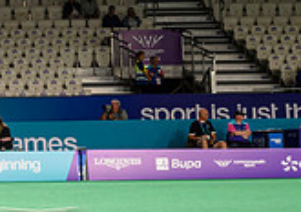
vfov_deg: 8.6
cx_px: -365
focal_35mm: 166
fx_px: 1412
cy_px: 49
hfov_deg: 10.8
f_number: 22
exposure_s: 1/15
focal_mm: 38
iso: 500
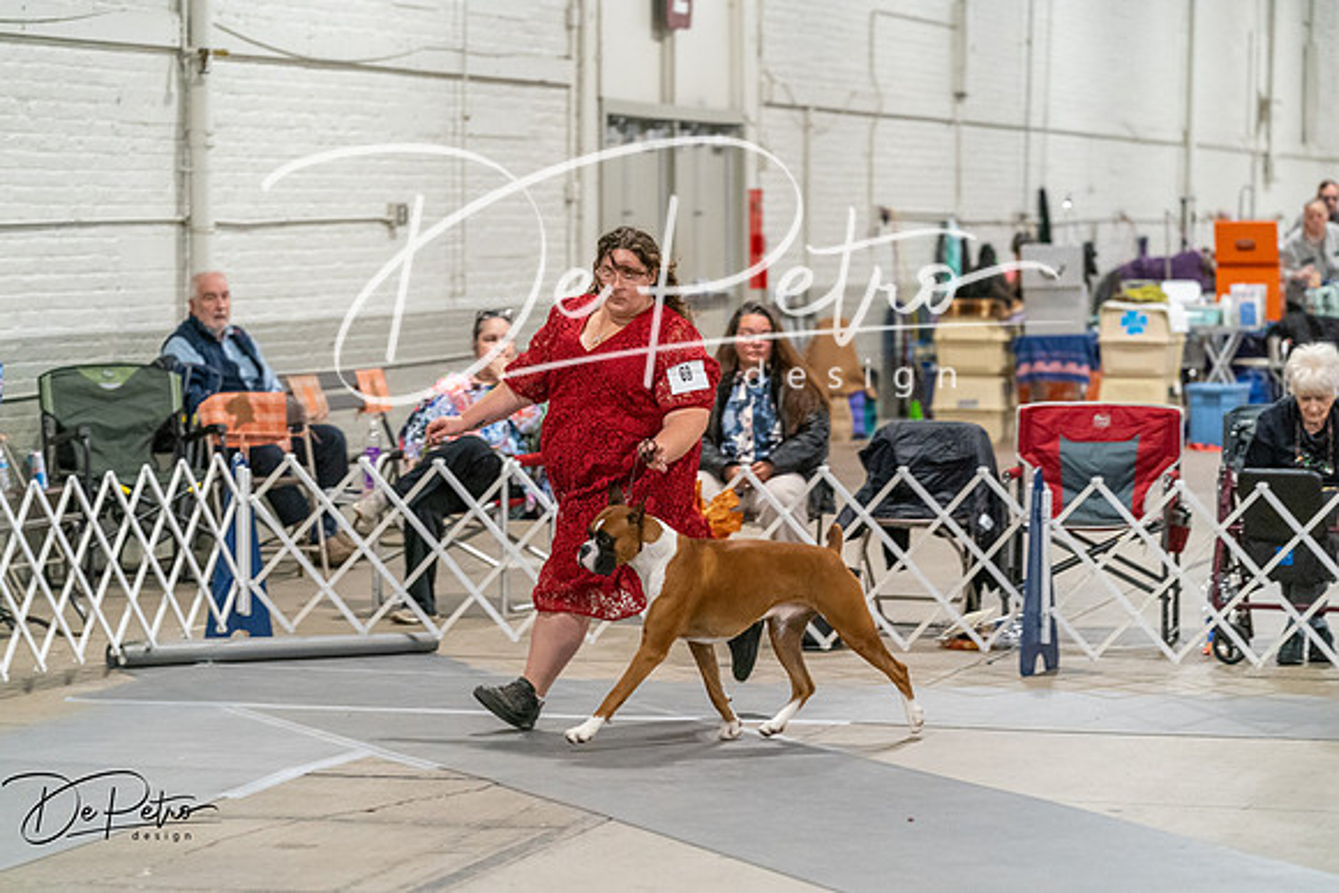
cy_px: 446
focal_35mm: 125
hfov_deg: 16.4
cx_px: 670
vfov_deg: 11.0
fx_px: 4650
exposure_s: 1/250
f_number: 3.5
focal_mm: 125
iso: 6400
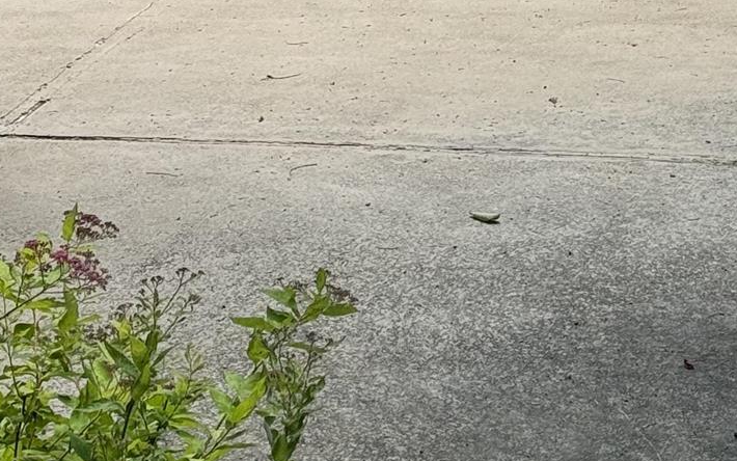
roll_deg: +0.1
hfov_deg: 12.6
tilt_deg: -3.7
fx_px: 3315
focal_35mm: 165
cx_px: 656
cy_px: -471
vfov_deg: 7.6
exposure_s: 1/1770
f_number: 1.78
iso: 64
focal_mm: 6.76
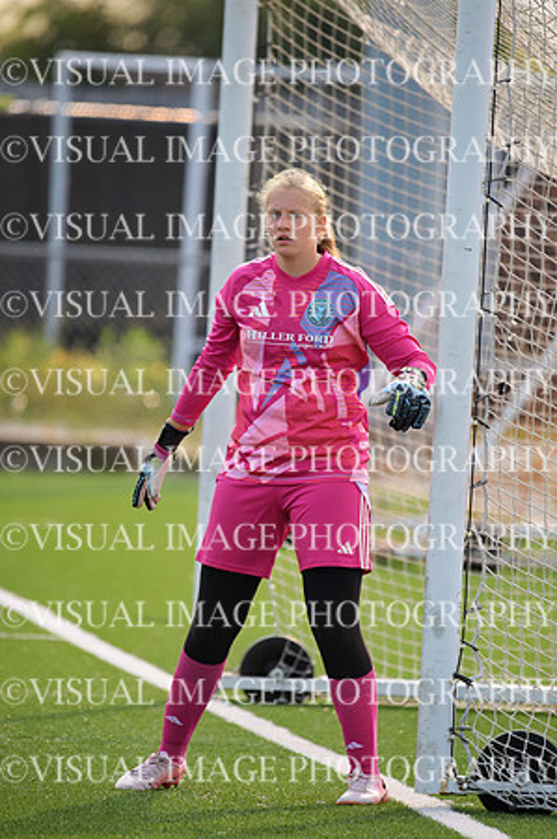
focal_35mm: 600
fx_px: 13956
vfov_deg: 3.4
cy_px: 420
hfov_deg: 2.3
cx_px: 278
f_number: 6.3
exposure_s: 1/4000
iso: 2500
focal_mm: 600
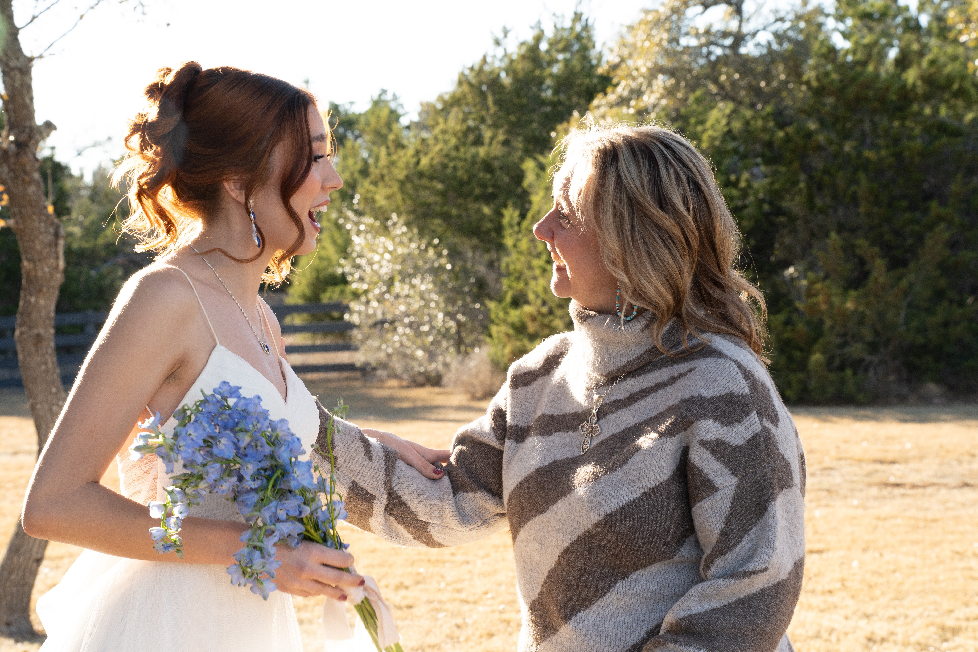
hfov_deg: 25.1
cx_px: 461
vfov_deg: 16.9
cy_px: 330
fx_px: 2200
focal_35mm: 81
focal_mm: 76
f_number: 5
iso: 500
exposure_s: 1/125
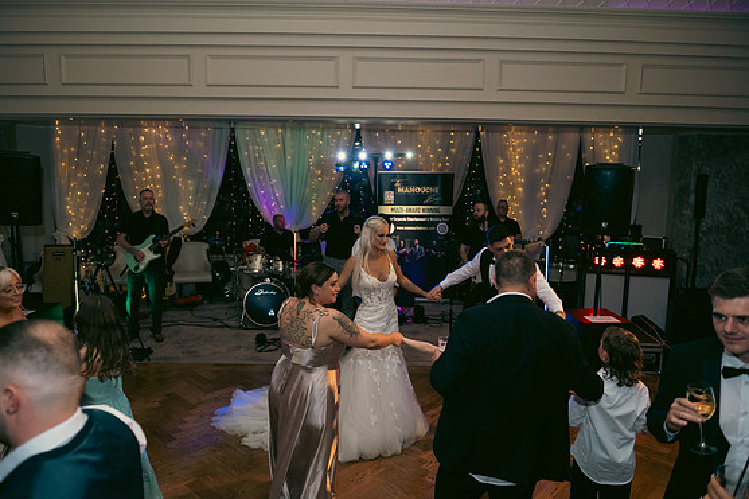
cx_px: 366
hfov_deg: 71.5
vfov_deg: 51.3
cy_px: 250
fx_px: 520
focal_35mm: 25
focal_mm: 24
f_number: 3.5
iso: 640
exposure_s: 1/160
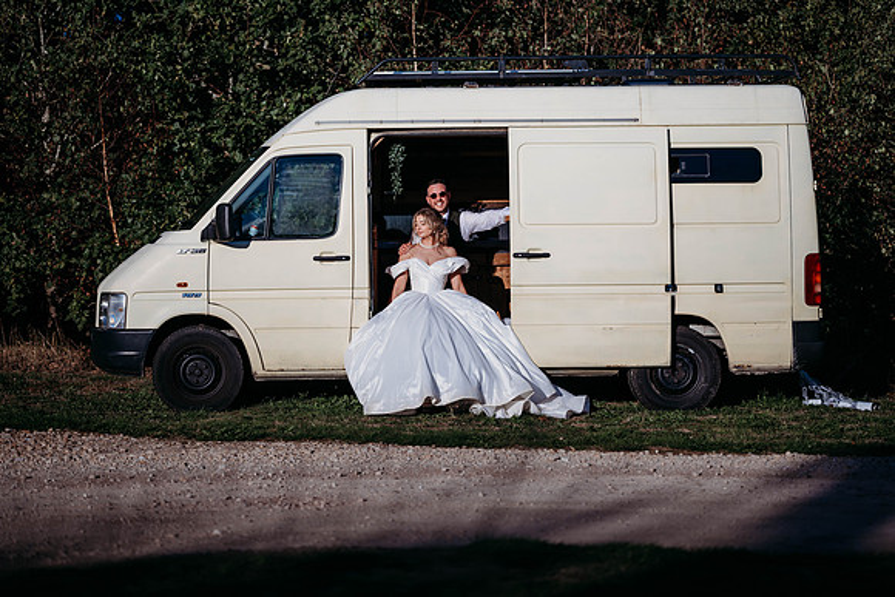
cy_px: 298
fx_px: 2114
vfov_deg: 16.1
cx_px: 448
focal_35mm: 85
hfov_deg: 23.9
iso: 100
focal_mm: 85
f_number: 2
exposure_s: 1/8000
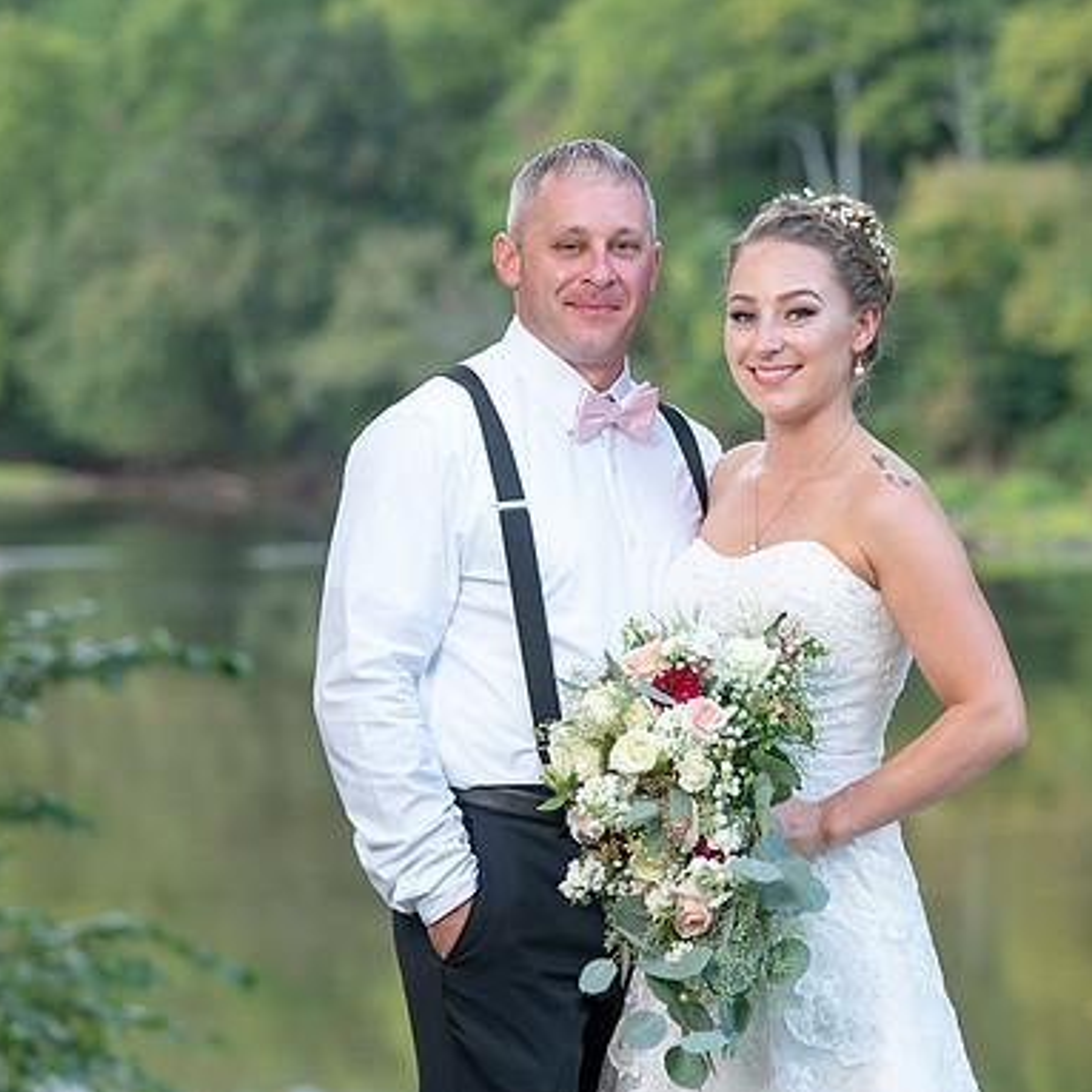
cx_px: 638
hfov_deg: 11.6
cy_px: 523
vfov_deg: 11.6
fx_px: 5354
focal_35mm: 150
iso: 500
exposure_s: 1/200
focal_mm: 111
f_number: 4
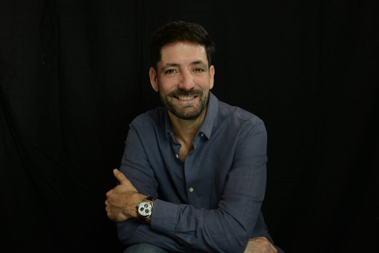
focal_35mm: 40
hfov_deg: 48.4
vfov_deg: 33.4
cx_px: 190
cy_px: 126
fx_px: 421
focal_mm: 40
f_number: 5.6
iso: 500
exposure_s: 1/30
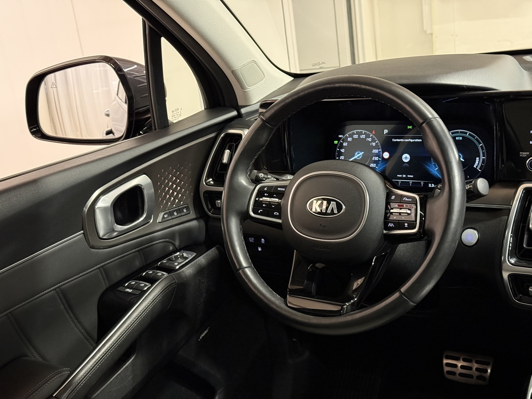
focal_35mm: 48
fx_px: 738
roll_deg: +7.7
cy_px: 200
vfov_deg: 30.3
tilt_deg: -17.0
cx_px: 266
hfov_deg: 39.7
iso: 500
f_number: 1.78
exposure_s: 1/33
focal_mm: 6.76
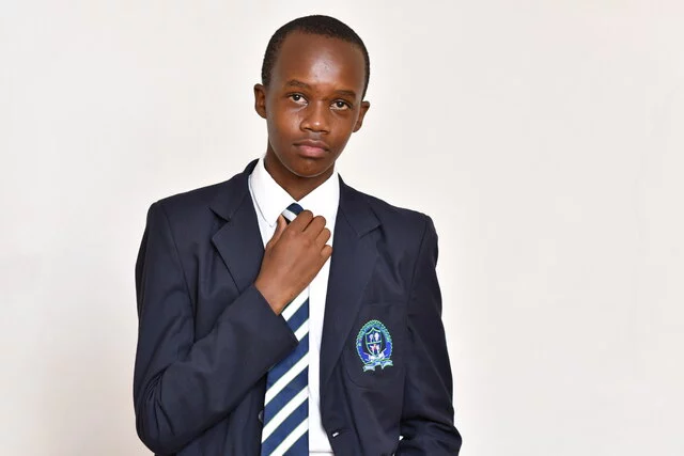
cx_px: 342
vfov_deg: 10.8
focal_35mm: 127
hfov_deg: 16.1
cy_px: 228
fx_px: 2413
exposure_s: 1/125
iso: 500
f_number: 2
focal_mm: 85
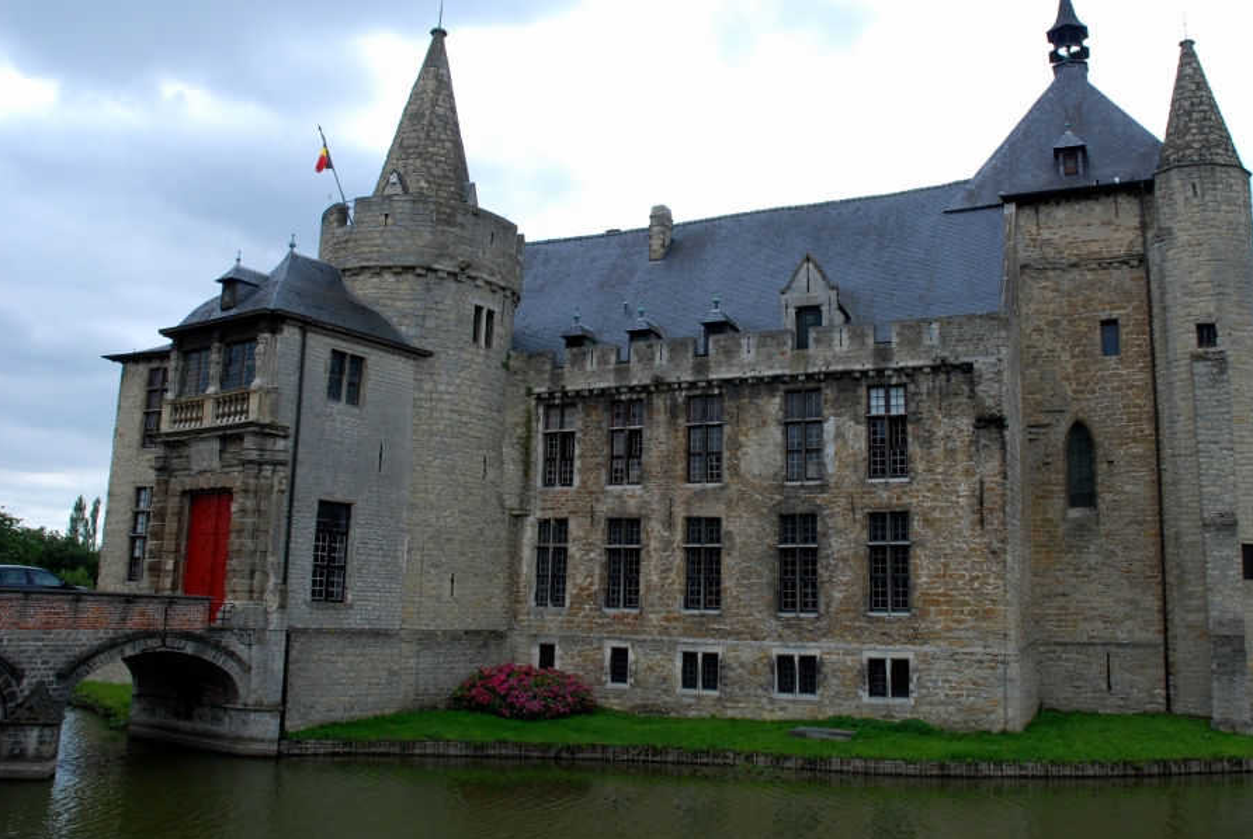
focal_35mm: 31
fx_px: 1080
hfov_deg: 60.0
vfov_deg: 42.4
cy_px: 369
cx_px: 705
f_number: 10
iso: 400
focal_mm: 18
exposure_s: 1/250
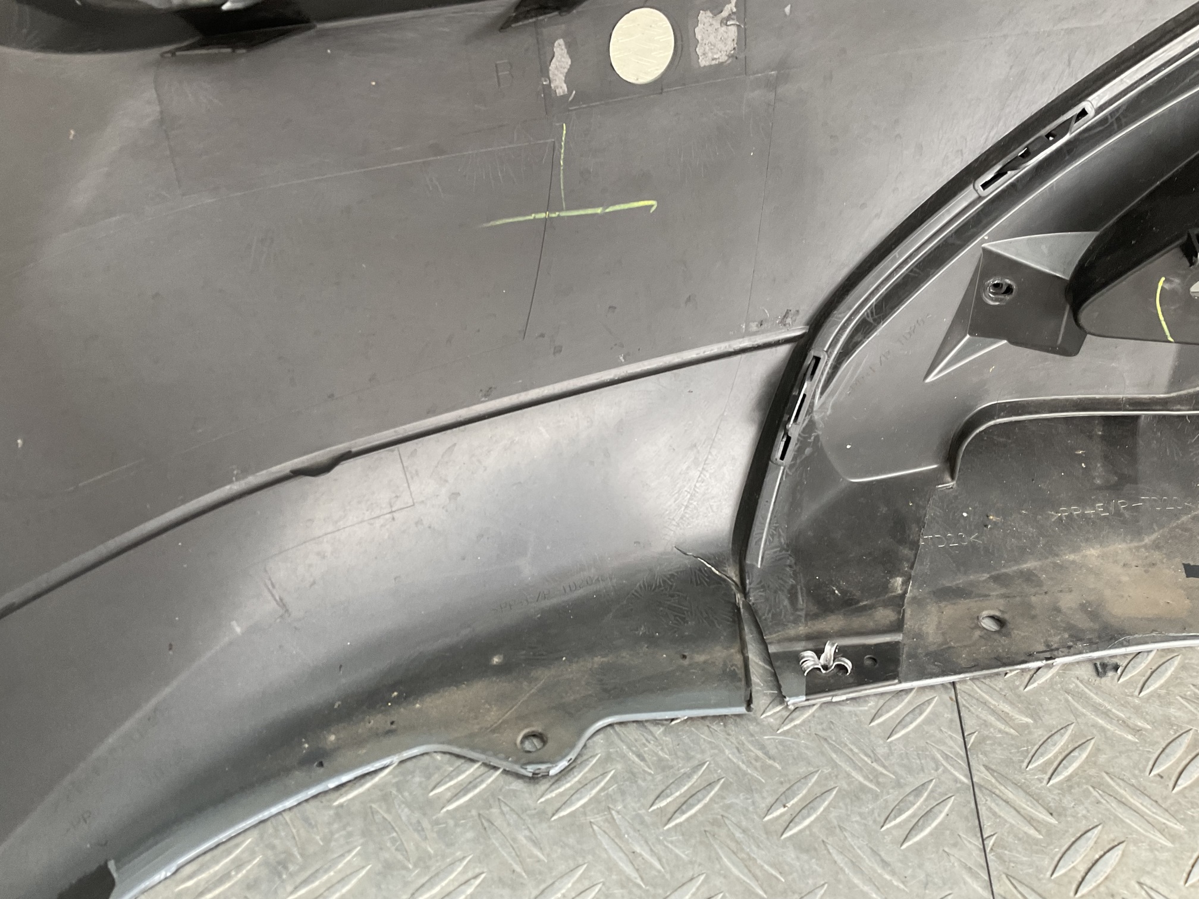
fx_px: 1004
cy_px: 450
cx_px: 600
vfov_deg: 48.2
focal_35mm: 29
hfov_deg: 61.7
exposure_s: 1/100
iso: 64
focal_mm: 3
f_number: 1.8
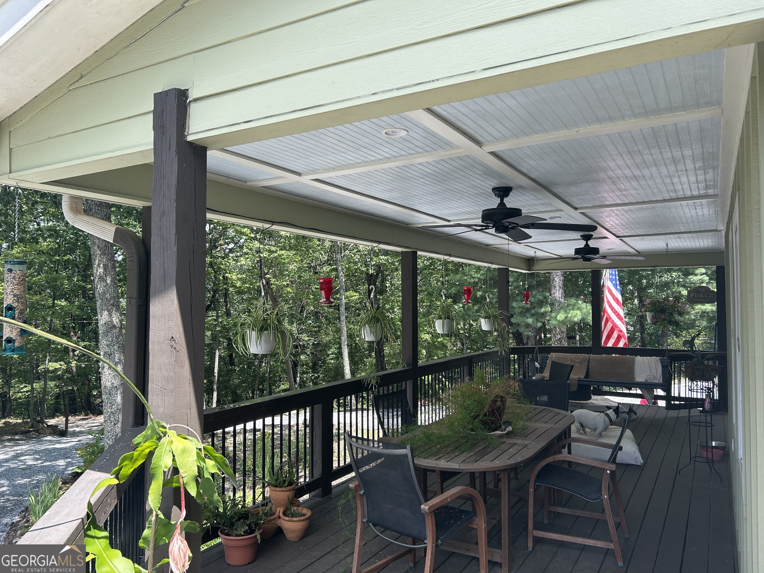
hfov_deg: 67.3
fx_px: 574
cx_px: 382
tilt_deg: +1.6
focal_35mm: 26
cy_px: 286
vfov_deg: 53.1
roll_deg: -0.4
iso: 50
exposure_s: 1/650
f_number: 1.5
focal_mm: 5.7
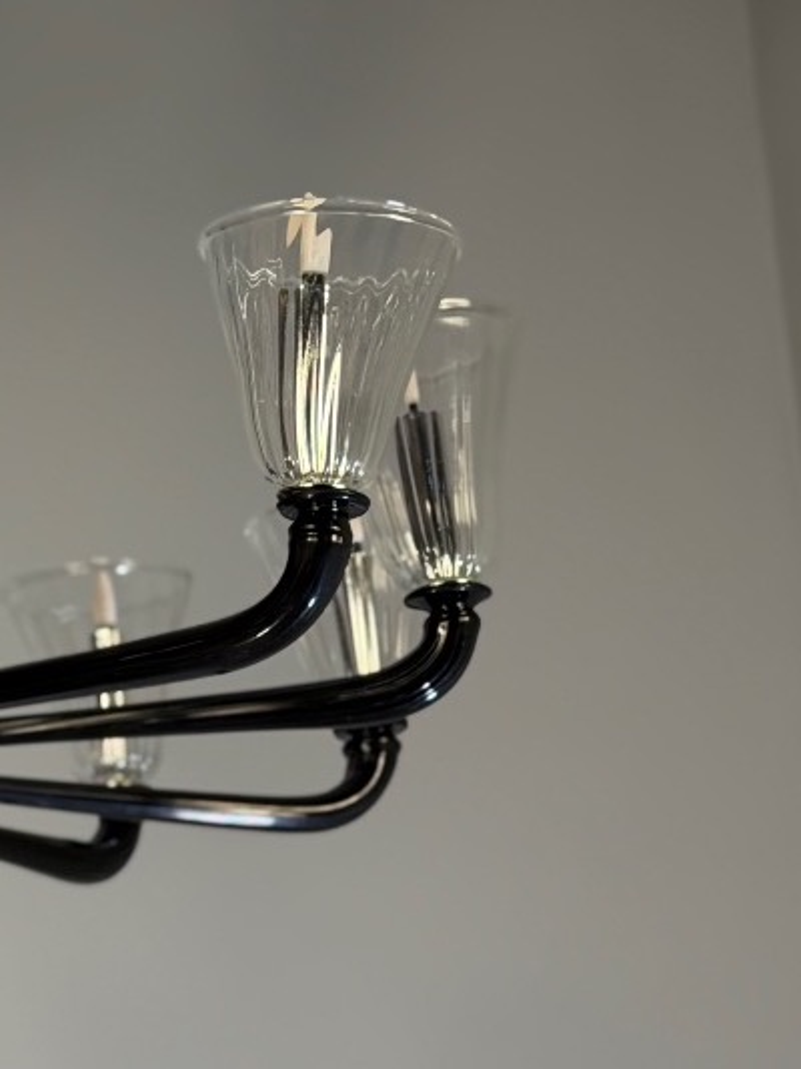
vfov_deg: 39.7
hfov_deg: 30.2
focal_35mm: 48
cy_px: 534
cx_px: 400
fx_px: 1482
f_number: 1.78
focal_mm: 6.76
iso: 80
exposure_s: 1/50
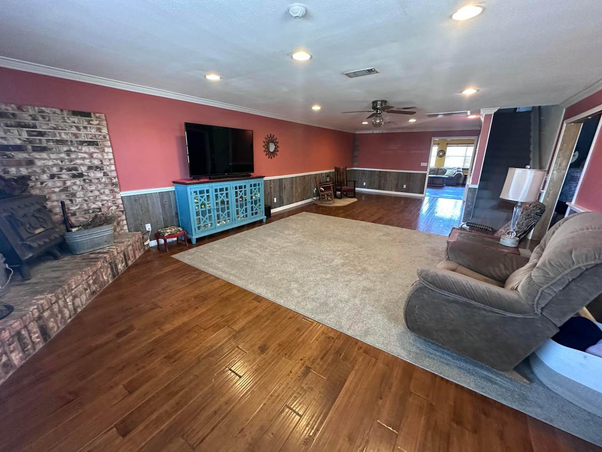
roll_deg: -0.4
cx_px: 301
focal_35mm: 14
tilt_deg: -15.2
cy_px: 226
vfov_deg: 85.7
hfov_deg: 102.1
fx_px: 243
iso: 500
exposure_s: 1/60
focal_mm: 2.22
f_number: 2.2
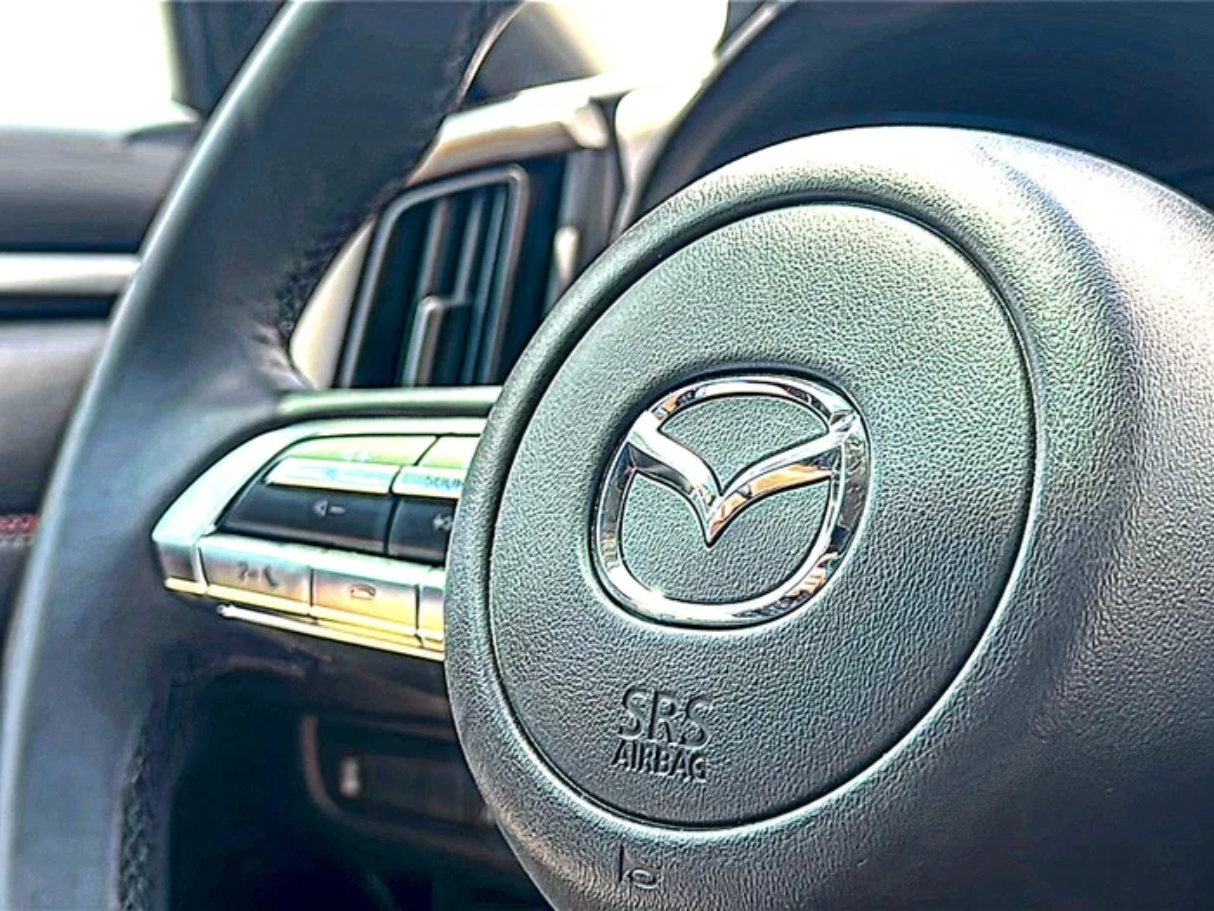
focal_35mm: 42
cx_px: 607
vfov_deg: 34.3
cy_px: 456
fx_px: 1473
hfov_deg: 44.8
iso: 50
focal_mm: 6.86
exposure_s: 1/109
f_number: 1.78
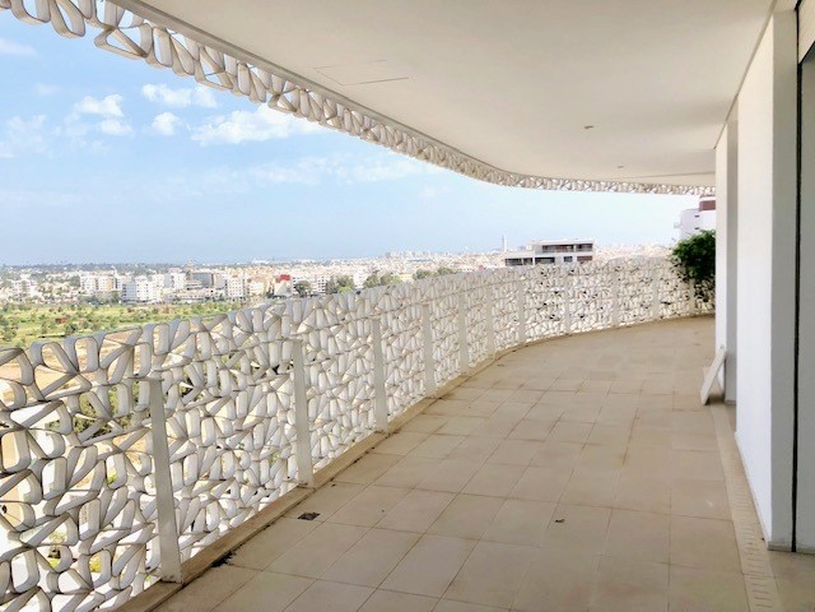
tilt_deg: -4.4
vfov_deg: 49.7
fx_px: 659
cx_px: 408
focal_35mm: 28
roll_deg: +1.9
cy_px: 306
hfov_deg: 63.4
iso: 20
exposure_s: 1/1715
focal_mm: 4
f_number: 1.8
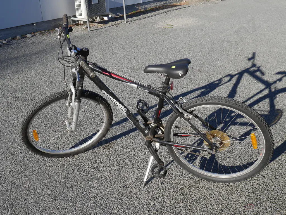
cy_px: 108
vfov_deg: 36.0
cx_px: 143
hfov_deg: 46.8
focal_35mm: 40
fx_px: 331
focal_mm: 20
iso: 200
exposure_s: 1/320
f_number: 8
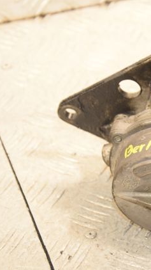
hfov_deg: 9.7
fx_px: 884
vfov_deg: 17.3
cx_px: 161
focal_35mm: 124
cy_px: 136
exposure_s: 1/200
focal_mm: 52
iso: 1600
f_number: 5.6
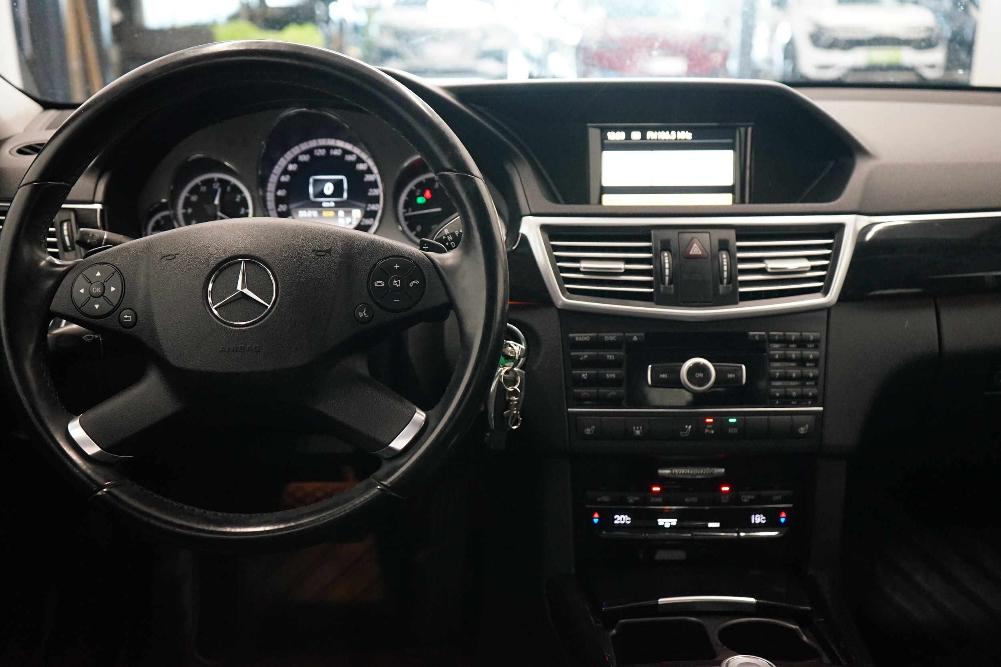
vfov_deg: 35.1
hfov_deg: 50.7
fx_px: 1057
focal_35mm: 38
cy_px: 334
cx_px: 500
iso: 5000
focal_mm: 38
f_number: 4
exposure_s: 1/160
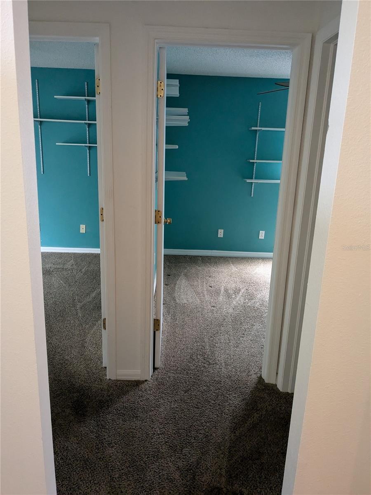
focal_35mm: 27
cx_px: 186
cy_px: 248
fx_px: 386
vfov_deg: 65.3
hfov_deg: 51.4
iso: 705
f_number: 1.73
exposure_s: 1/30
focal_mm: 4.38
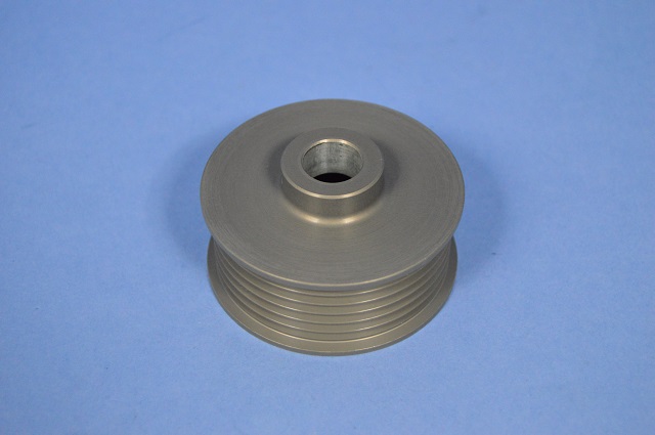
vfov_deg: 18.9
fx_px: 1308
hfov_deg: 28.1
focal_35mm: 72
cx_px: 328
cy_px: 218
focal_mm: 48
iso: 2800
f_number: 5.3
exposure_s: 1/60
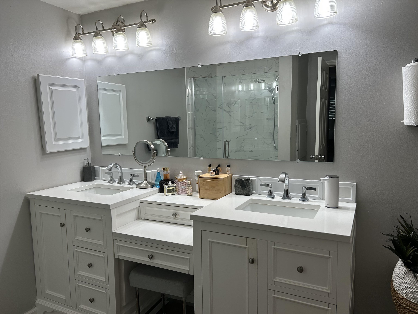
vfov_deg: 53.1
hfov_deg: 67.3
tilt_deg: -7.5
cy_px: 157
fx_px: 314
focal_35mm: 26
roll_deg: +1.4
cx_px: 209
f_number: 1.5
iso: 40
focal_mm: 5.7
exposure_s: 1/287
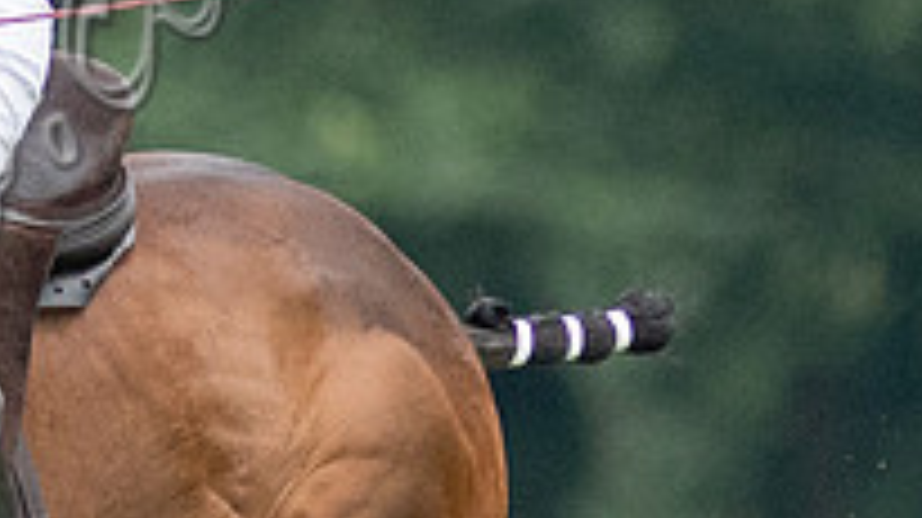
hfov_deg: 0.6
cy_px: 520
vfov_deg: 0.4
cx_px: 652
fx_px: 82873
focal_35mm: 3392
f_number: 2.8
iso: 640
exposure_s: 1/4000
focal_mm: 300
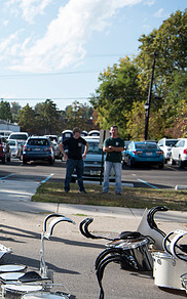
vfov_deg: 28.2
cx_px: -102
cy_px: 157
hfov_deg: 16.2
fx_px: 596
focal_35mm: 73
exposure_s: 1/1250
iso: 250
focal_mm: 36
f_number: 4.5
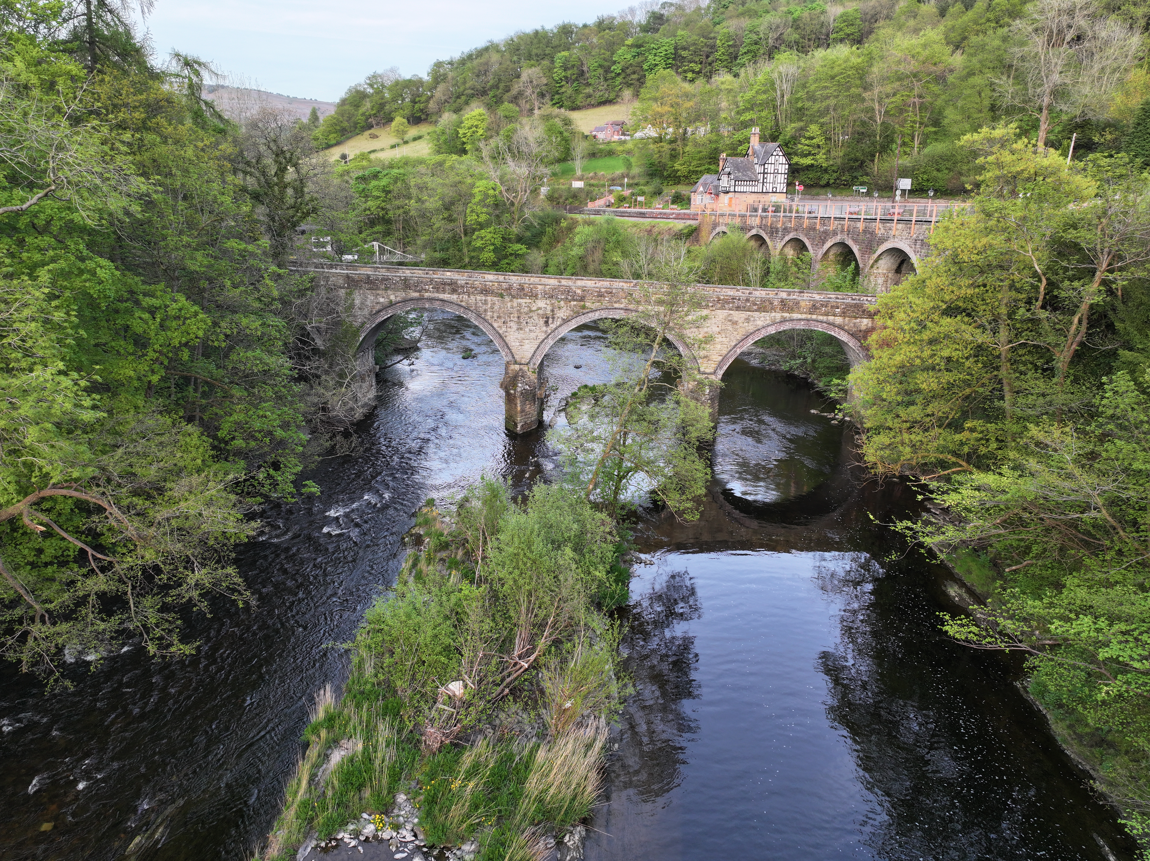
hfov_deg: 71.6
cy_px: 430
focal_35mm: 24
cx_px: 575
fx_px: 797
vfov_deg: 56.8
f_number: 2.8
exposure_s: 1/30
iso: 100
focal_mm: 12.29
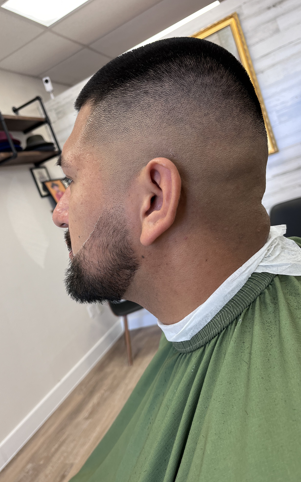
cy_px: 240
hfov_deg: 44.5
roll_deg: +20.8
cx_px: 143
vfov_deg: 66.5
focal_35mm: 28
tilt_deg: -5.8
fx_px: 368
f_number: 1.6
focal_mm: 5.1
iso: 64
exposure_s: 1/61
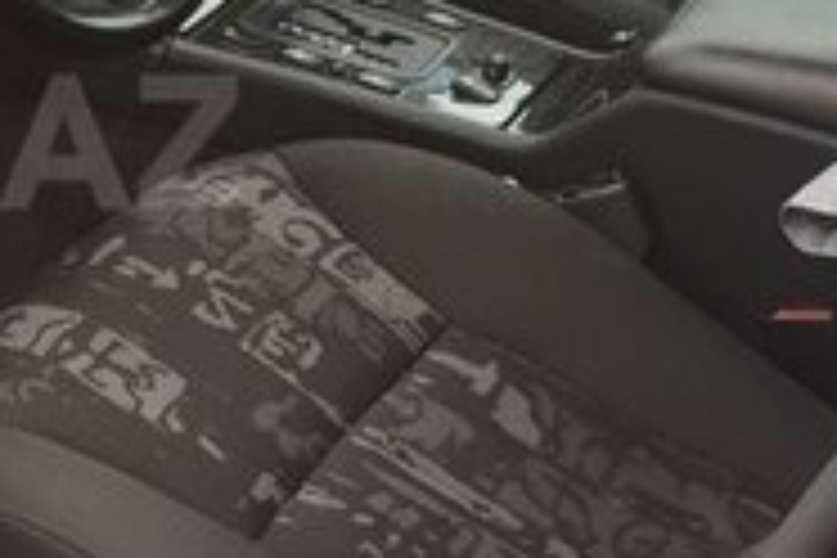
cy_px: 142
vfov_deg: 12.8
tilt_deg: -27.7
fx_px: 2488
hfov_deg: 18.0
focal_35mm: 107
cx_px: -220
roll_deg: -4.7
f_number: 2.2
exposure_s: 1/50
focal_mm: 4.15
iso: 40
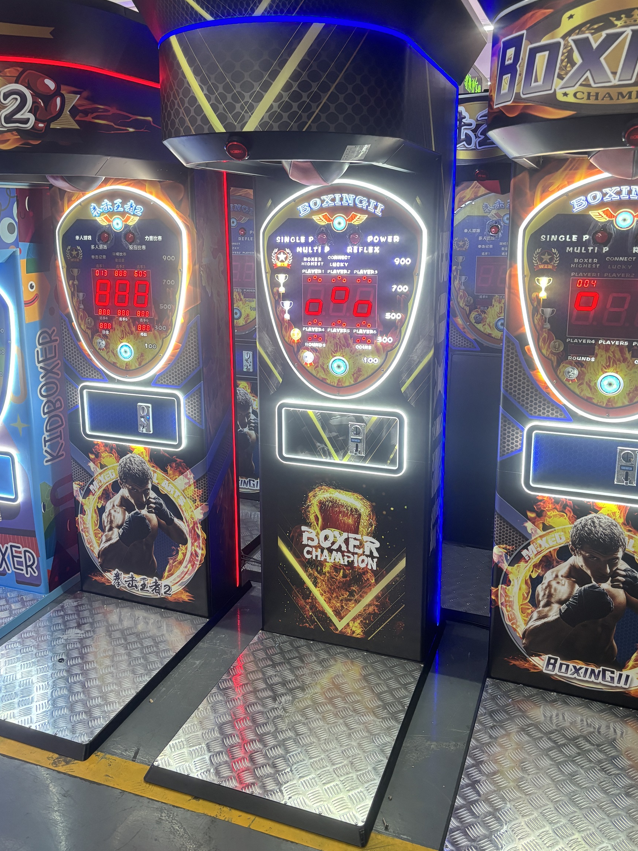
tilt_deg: -12.5
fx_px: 737
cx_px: 295
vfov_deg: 59.9
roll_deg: -0.7
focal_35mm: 30
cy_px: 385
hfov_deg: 46.8
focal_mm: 5.96
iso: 250
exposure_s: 1/42
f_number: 1.6
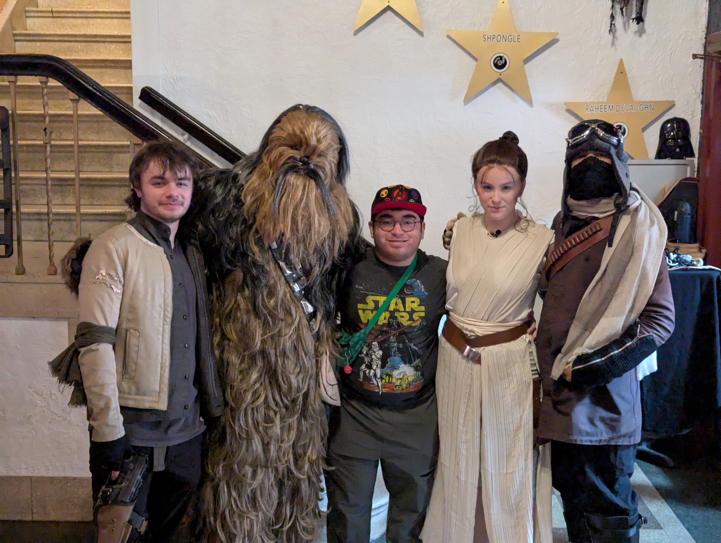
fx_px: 1001
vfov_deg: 30.3
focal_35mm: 48
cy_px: 272
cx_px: 360
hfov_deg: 39.6
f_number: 1.85
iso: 2601
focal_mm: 6.81
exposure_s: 1/60
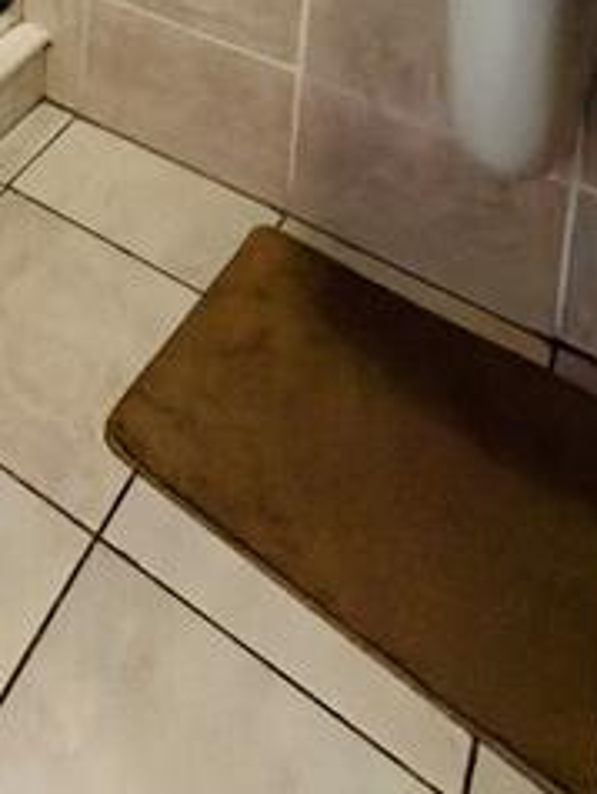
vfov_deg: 25.6
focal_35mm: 47
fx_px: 1079
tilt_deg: -5.8
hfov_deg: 28.7
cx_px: -20
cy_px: -487
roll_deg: -1.7
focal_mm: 2.22
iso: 640
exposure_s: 1/60
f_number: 2.2
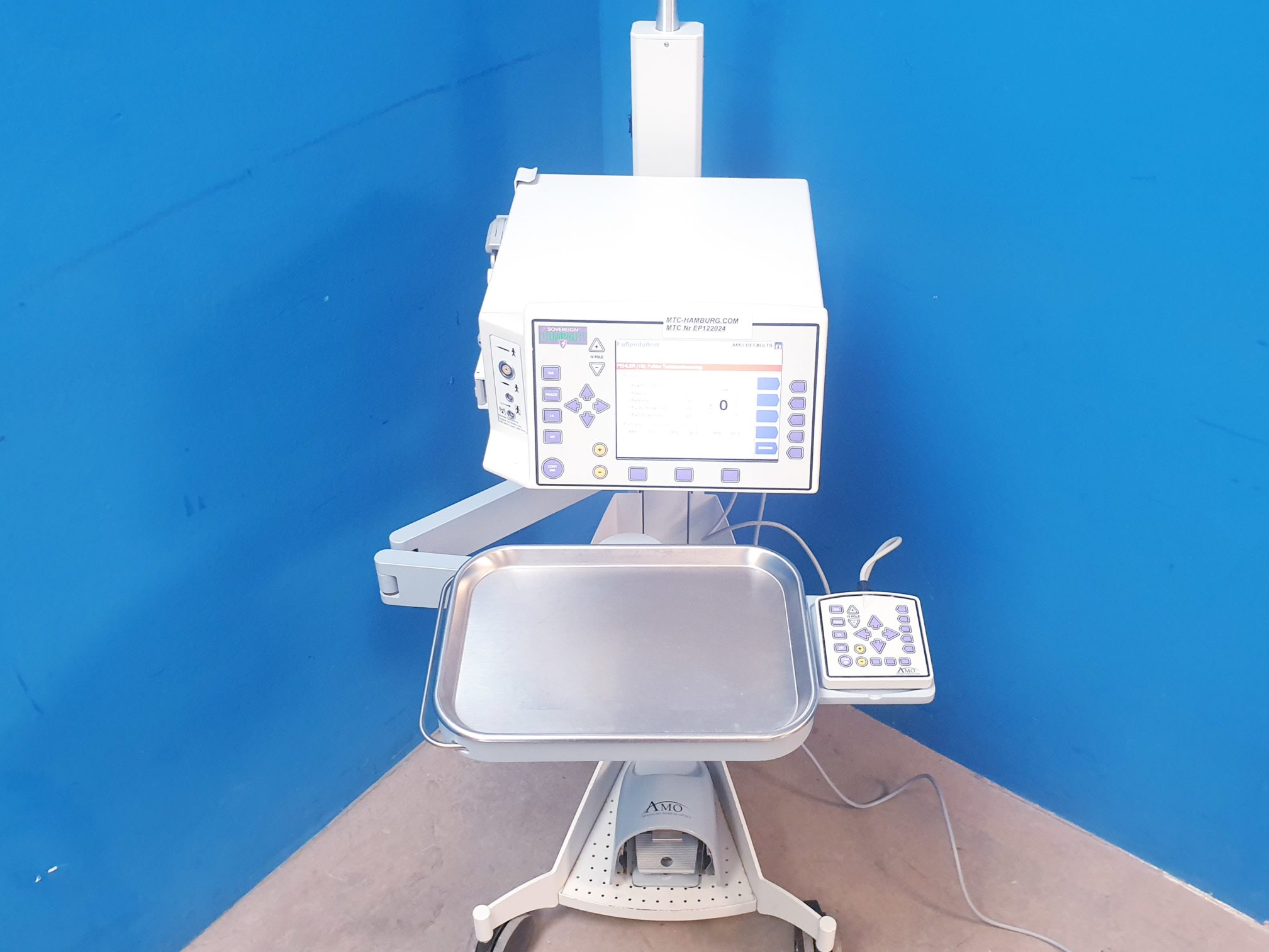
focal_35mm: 33
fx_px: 1210
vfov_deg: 42.9
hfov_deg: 55.3
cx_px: 688
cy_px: 428
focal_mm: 4.3
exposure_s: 1/50
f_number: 2.4
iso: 250
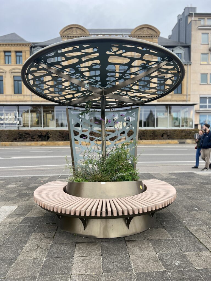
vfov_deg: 67.3
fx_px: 211
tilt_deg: -1.3
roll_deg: +0.6
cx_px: 106
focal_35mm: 26
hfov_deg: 53.1
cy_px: 140
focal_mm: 5.7
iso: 50
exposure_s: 1/296
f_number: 1.5
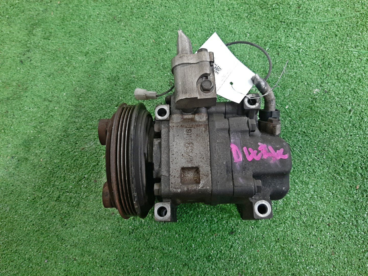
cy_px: 138
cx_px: 184
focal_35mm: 26
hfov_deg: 67.3
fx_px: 276
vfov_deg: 53.1
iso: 218
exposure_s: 1/33
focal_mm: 3.93
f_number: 1.7
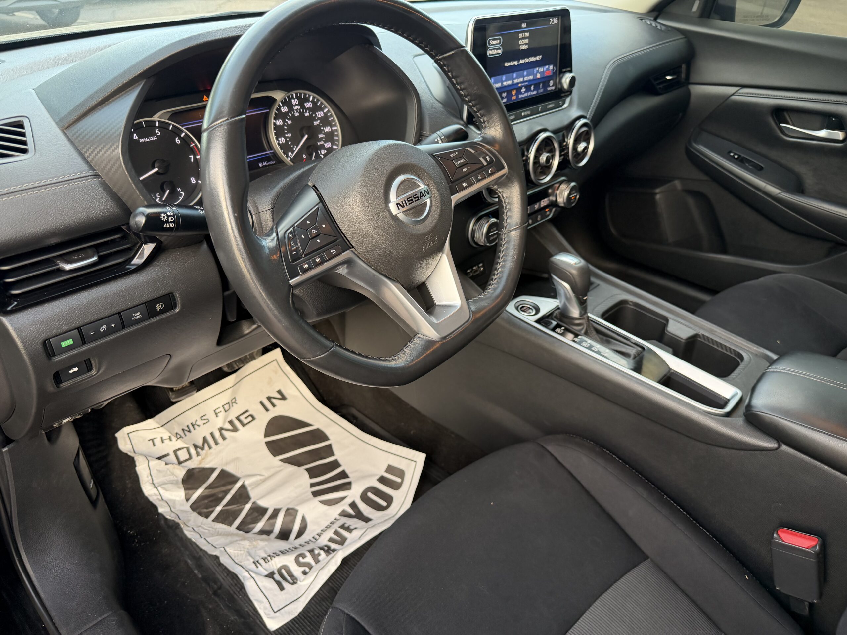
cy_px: 318
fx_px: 587
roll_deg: +0.7
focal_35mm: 24
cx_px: 424
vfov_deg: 56.8
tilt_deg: -32.4
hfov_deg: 71.6
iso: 200
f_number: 1.78
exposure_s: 1/117
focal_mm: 6.76
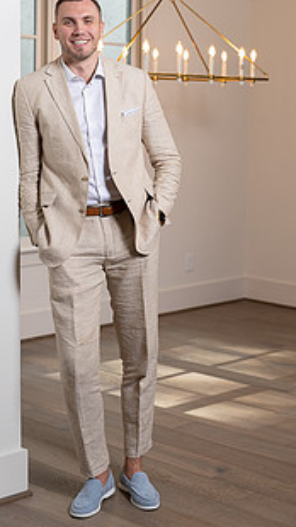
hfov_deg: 15.9
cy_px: 182
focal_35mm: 76
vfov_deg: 27.7
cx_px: 157
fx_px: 1062
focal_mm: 50
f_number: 2.8
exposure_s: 1/160
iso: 100
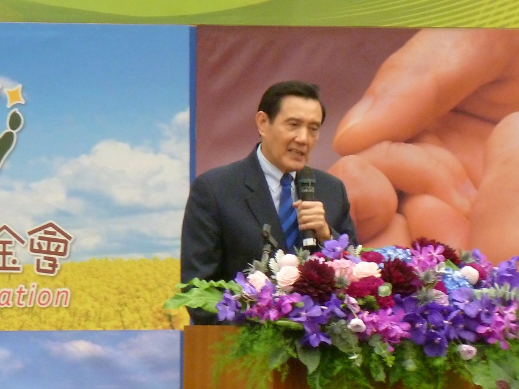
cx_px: 260
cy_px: 194
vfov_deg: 2.4
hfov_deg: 3.2
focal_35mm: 624
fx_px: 9353
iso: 400
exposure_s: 1/13
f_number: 4.9
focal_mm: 49.2
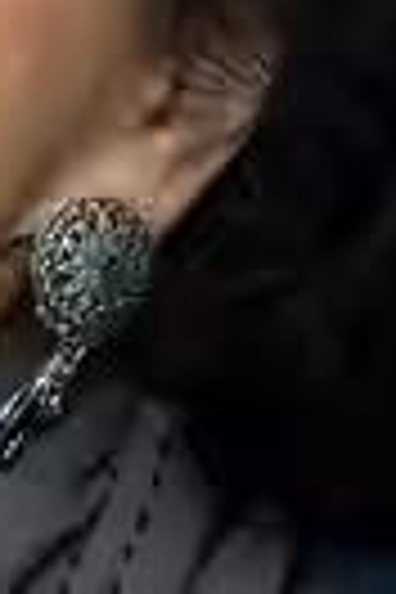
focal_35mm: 436
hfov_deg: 3.1
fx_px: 7193
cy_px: -18
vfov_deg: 4.7
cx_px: -135
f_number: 4
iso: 320
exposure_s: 1/80
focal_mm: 120
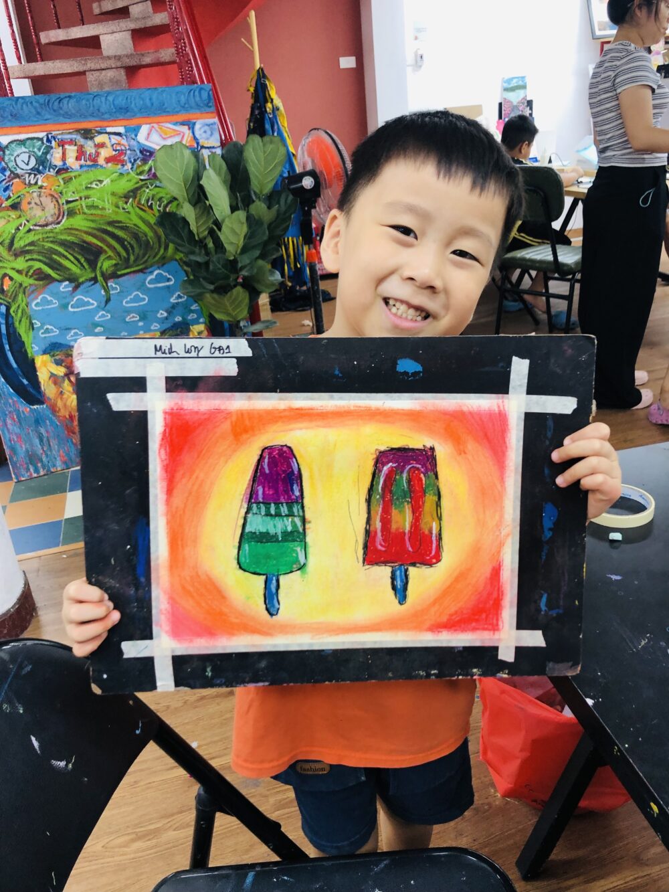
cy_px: 446
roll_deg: +5.0
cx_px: 334
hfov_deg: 49.8
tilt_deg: -23.1
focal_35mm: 28
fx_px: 721
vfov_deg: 63.4
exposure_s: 1/100
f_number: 1.8
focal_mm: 4
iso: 64
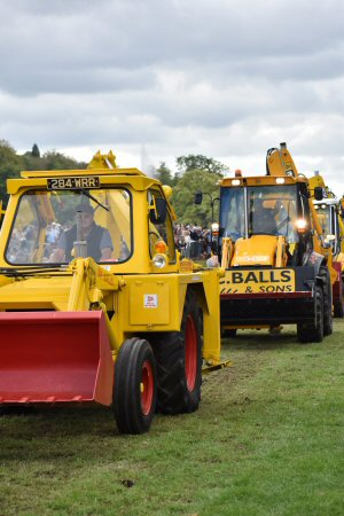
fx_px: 1505
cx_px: 172
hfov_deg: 13.0
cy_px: 258
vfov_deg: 19.5
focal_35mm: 105
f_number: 5
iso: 400
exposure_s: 1/1250
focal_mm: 70
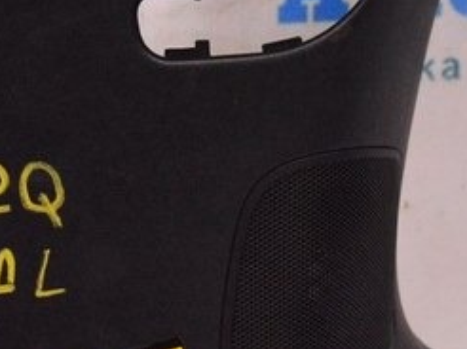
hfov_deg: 15.6
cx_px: 110
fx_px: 1698
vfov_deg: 11.7
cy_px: 234
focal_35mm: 126
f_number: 3.8
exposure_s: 1/400
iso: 3200
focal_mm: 21
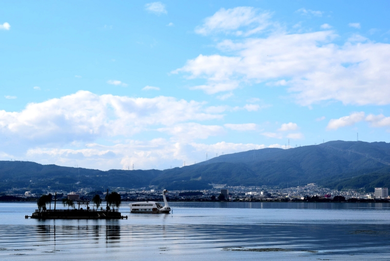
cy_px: 130
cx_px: 195
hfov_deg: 24.6
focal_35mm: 82
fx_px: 895
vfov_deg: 16.6
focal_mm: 55
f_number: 11
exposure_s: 1/500
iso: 280
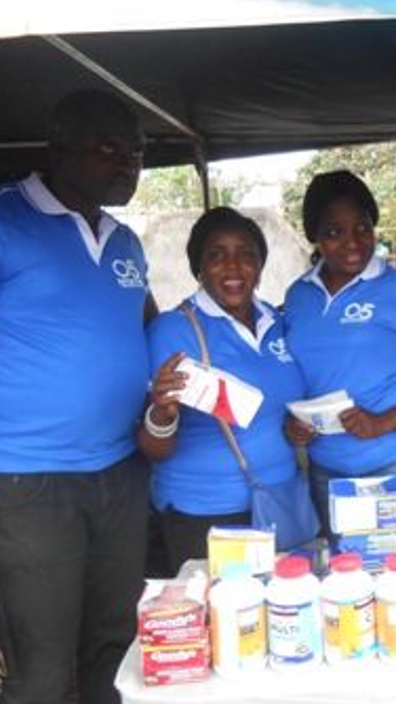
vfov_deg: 52.8
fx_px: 709
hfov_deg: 28.1
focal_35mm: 38
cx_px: 447
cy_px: 352
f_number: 3.5
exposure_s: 1/250
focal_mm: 4.6
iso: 200
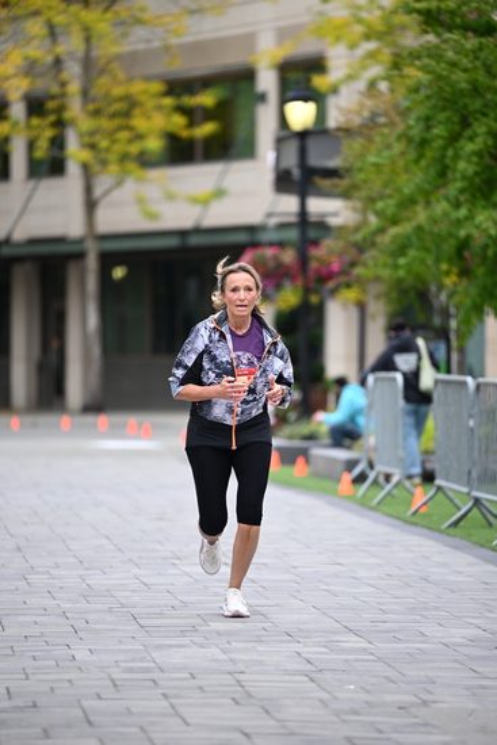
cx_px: 248
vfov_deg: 10.3
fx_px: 4139
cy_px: 372
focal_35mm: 200
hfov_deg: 6.9
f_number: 2.8
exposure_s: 1/1600
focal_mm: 200
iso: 640
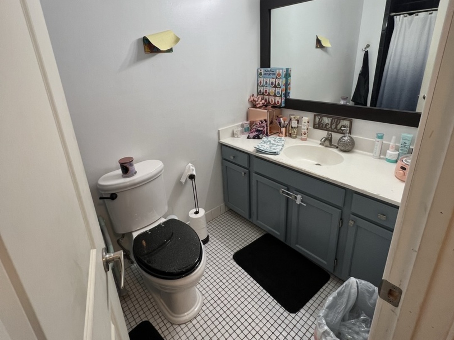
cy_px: 170
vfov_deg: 89.9
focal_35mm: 13
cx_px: 227
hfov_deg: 106.2
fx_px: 171
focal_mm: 1.57
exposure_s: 1/120
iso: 100
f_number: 1.8
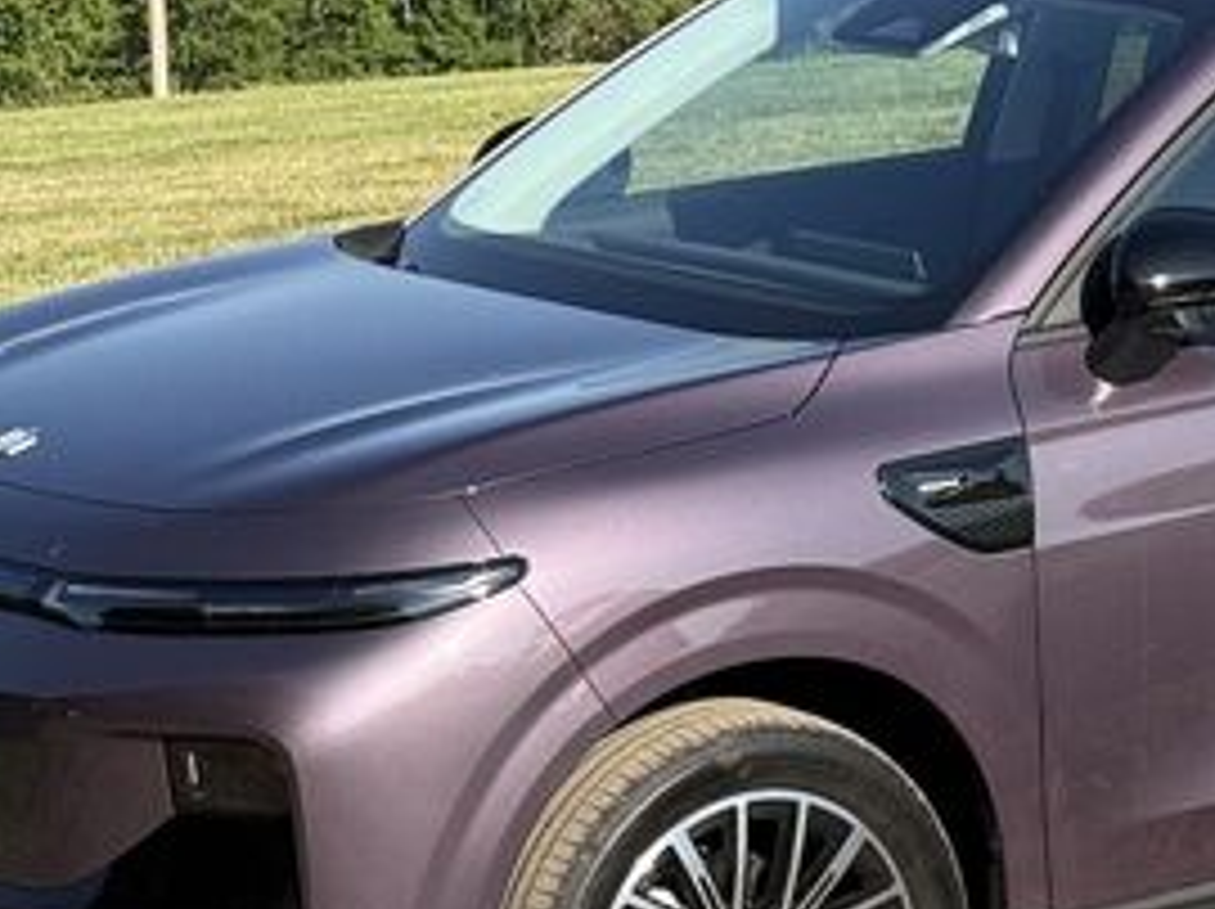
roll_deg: +0.8
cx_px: 981
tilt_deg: -7.4
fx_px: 5330
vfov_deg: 9.7
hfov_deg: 12.9
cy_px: -2
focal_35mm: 152
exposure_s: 1/2415
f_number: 1.78
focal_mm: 6.76
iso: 100
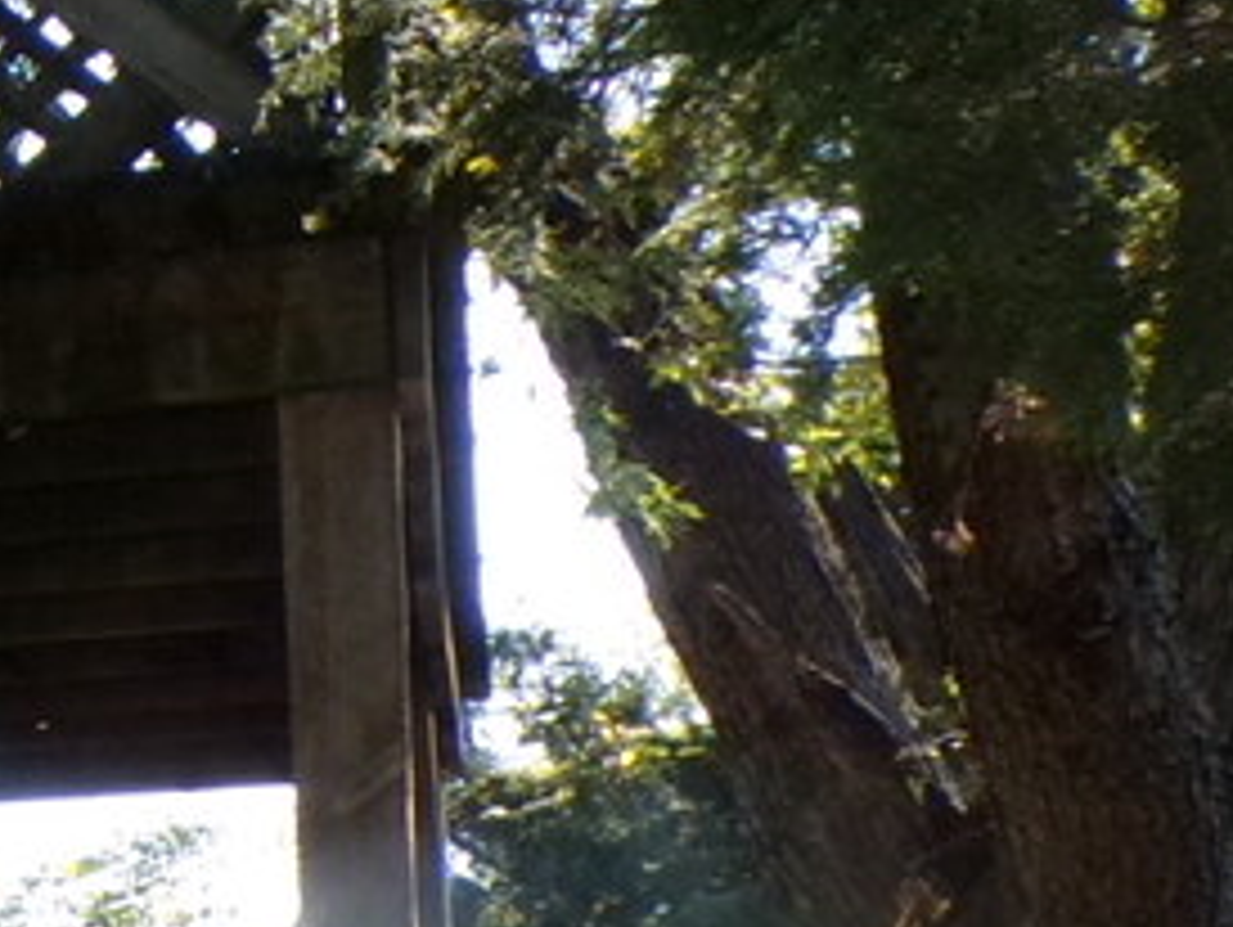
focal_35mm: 126
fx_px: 4492
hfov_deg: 13.4
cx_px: -1228
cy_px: 1004
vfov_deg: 11.6
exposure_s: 1/200
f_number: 4.4
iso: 200
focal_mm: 4.3
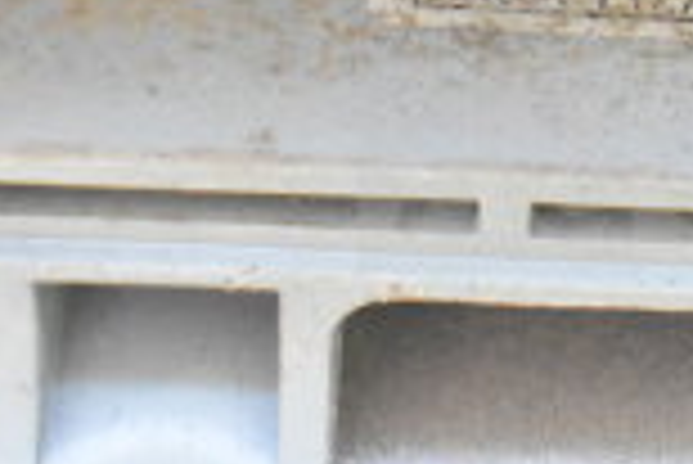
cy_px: -83
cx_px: 860
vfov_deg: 8.2
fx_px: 3198
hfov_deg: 12.1
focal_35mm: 166
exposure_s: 1/500
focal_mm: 28
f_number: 11
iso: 6400
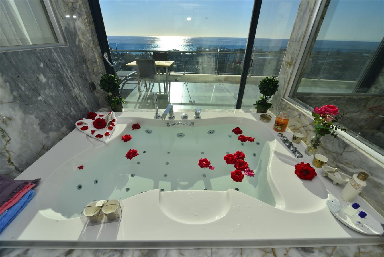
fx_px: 160
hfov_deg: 100.4
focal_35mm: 15
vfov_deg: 77.4
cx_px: 192
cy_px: 128
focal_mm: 15
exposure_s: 1/100
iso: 100
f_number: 16
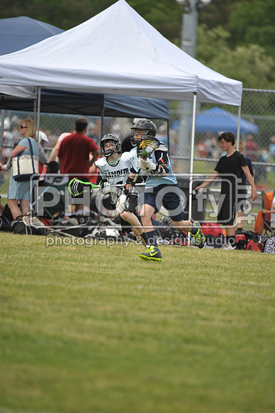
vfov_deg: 5.2
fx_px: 4588
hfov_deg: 3.4
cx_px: 138
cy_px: 206
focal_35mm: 400
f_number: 4
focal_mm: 400
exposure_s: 1/2500
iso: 800
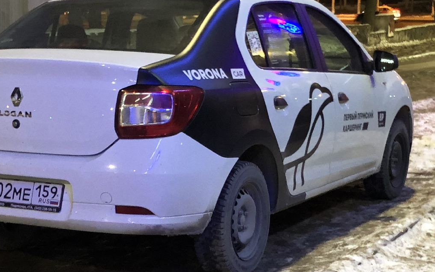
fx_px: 451
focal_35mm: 38
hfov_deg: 51.0
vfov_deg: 33.3
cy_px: 91
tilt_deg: -10.2
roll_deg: +0.0
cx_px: 165
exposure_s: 1/30
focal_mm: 3.99
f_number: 1.8
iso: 640
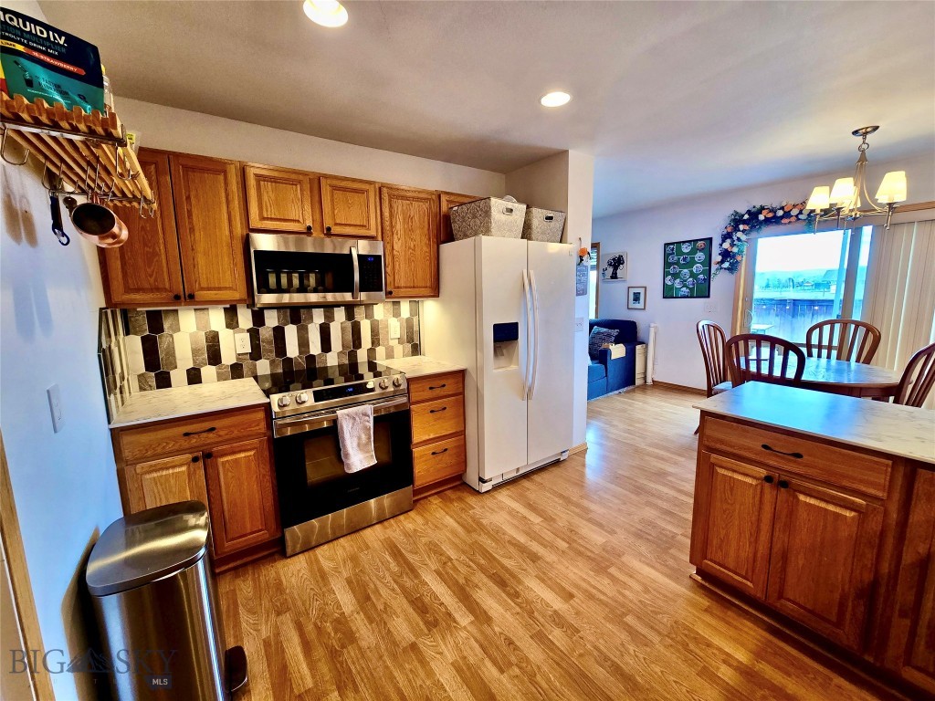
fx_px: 351
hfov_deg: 106.2
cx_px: 468
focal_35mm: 13
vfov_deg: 89.9
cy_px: 350
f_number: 2.2
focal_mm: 2.2
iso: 125
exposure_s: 1/60
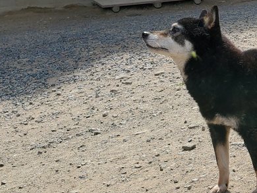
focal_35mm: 80
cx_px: 358
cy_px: 91
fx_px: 594
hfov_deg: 21.4
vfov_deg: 18.5
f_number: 2.4
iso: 50
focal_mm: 4.3
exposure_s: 1/1081
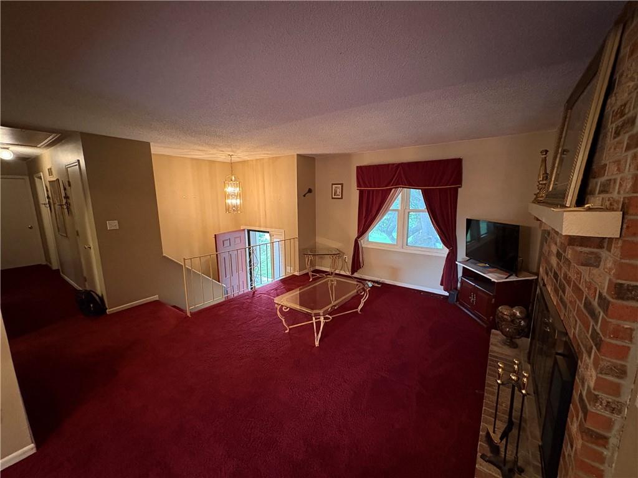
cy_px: 239
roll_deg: +1.0
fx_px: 258
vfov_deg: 85.7
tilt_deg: -8.9
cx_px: 319
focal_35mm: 14
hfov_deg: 102.1
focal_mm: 2.22
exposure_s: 1/60
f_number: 2.2
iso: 800
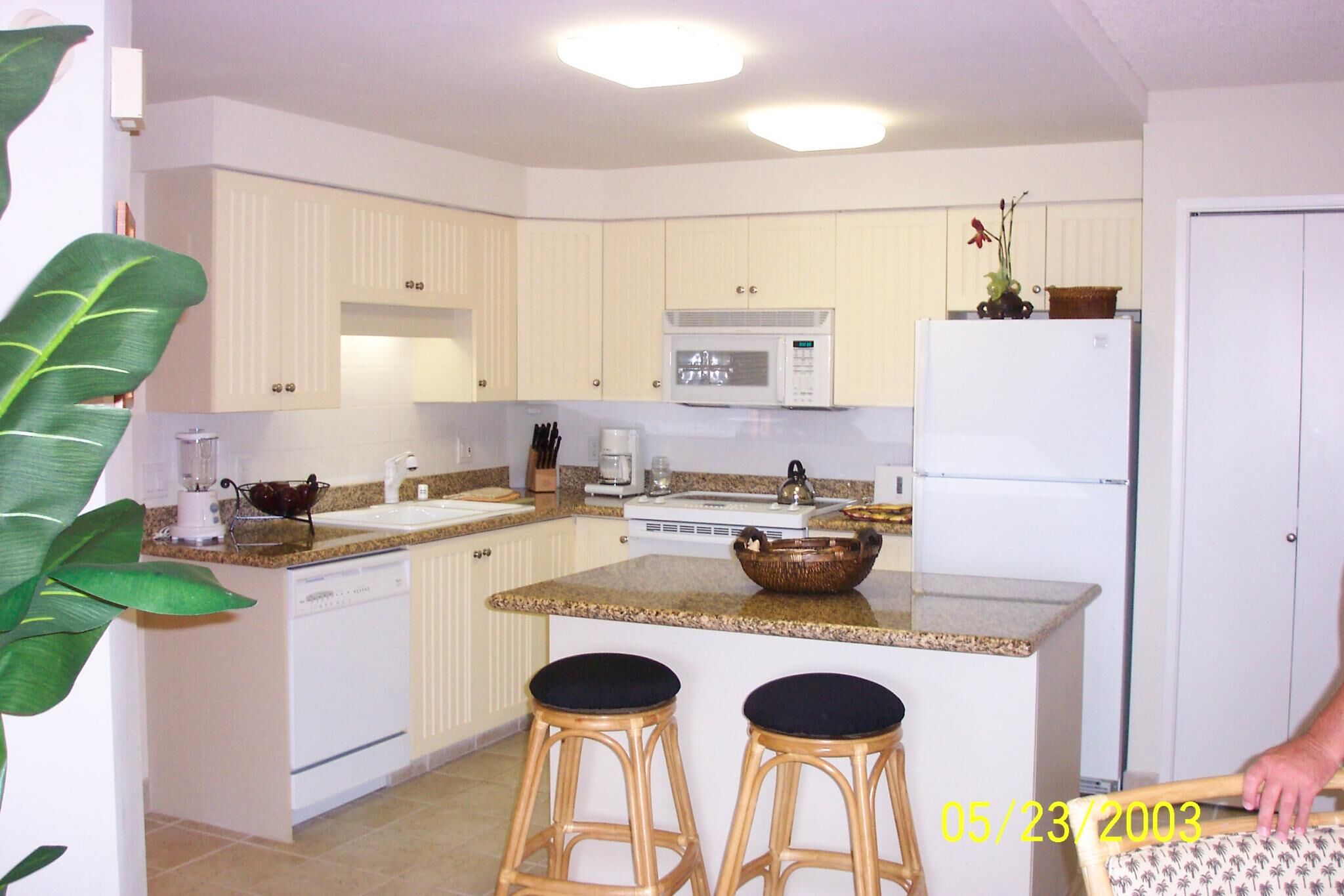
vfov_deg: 37.8
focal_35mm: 35
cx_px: 672
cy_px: 448
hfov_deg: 54.4
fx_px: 1306
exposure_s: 1/30
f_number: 2.8
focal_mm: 7.5
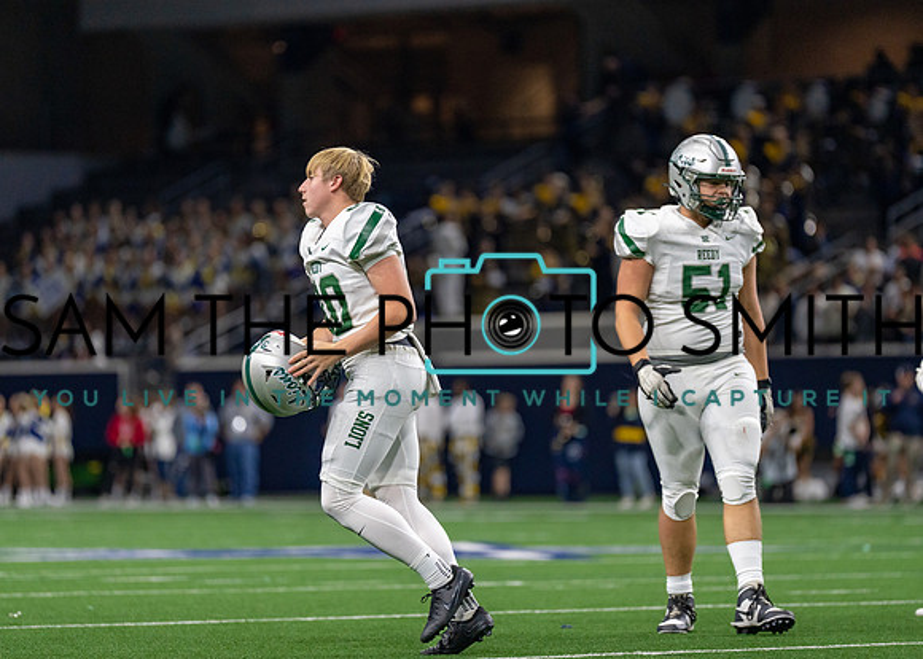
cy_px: 327
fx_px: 6095
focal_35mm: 233
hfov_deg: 8.7
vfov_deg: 6.2
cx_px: 425
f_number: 2.8
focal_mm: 200
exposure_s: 1/1000
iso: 2000
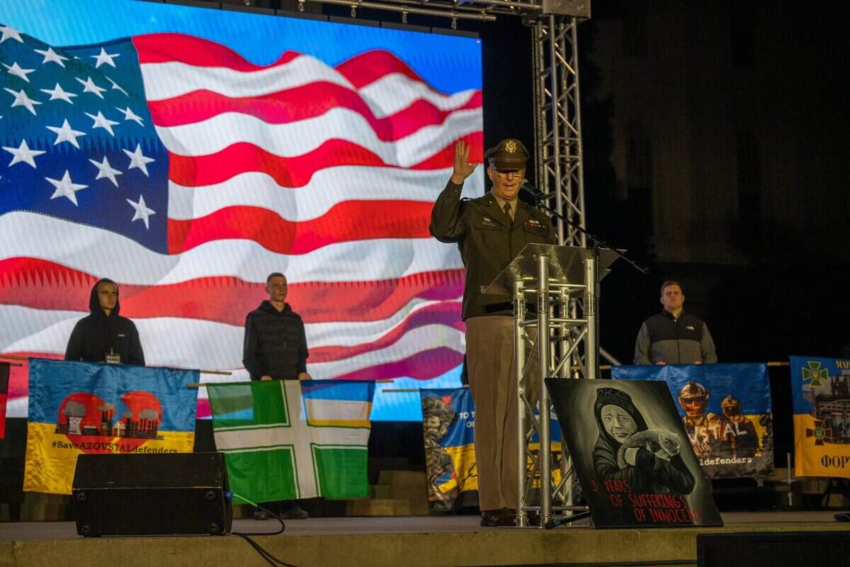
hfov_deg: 28.8
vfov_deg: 19.5
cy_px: 284
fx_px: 1653
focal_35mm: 70
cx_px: 425
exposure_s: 1/800
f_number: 4
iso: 1250
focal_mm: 70
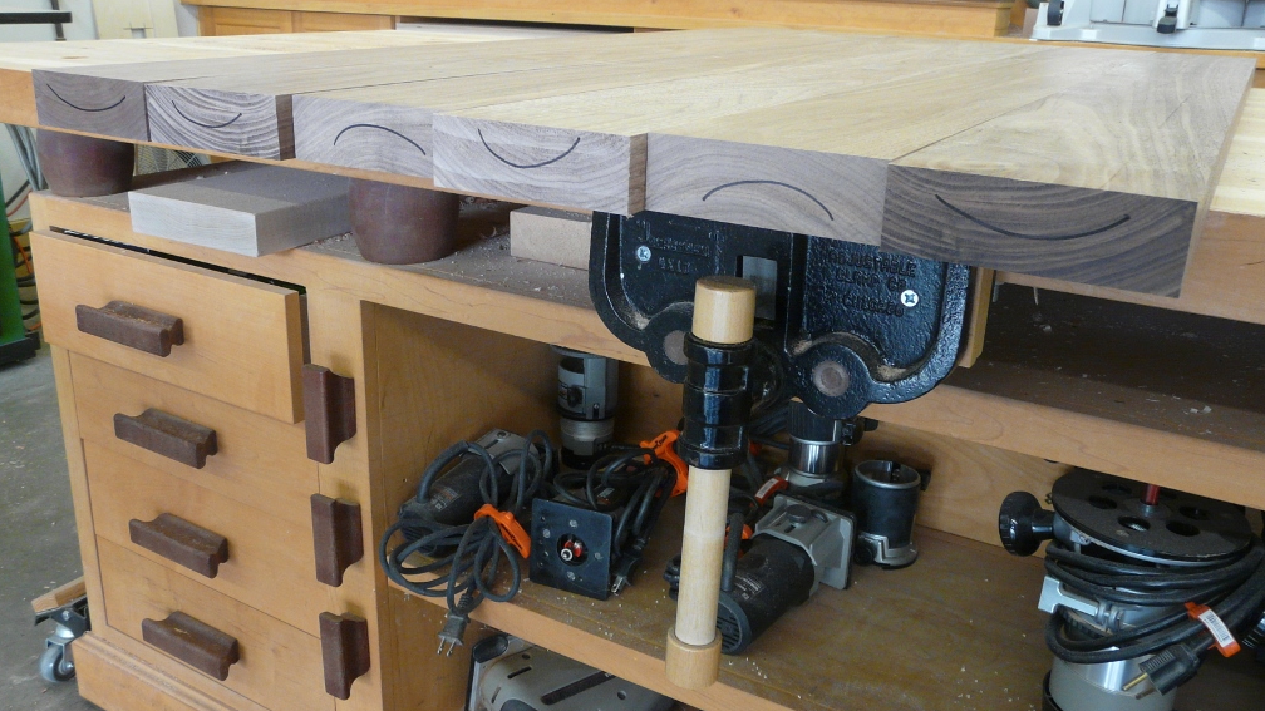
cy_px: 319
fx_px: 1040
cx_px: 627
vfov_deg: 37.7
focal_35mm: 31
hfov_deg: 62.6
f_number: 2.8
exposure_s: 1/25
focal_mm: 4.6
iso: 200
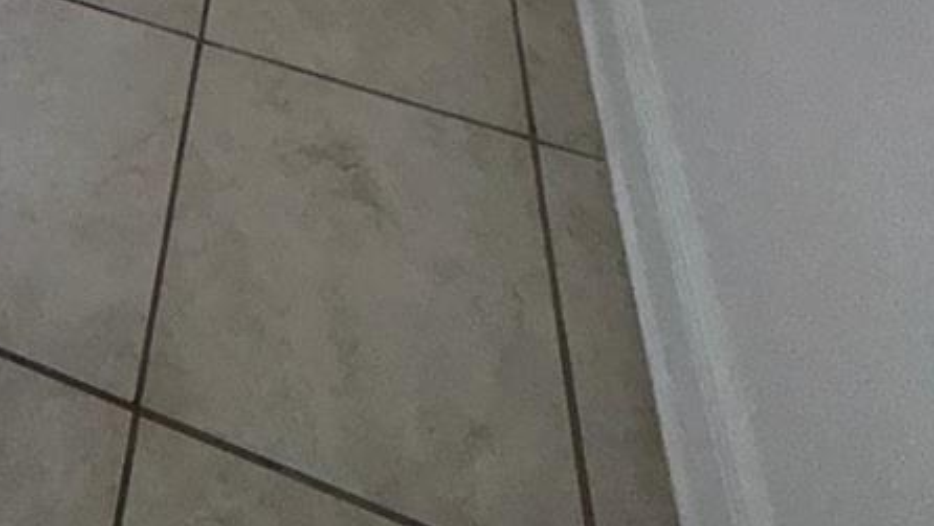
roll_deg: +0.9
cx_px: 4
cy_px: -627
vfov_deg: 16.9
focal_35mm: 41
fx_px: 1016
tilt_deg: -19.9
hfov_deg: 42.7
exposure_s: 1/121
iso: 100
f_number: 2.2
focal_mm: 2.22
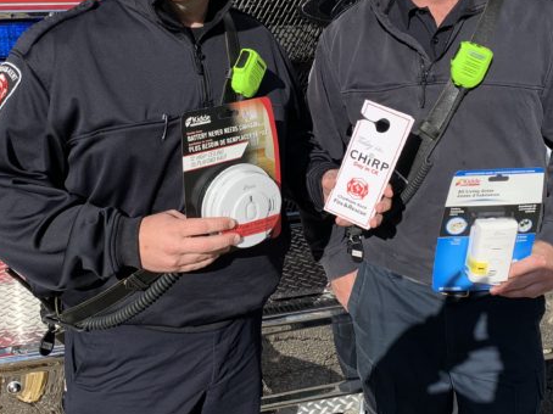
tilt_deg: -16.9
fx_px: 703
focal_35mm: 44
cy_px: 149
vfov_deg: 32.6
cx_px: 320
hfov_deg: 42.8
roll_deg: -0.5
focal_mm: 4.25
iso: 25
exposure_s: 1/3185
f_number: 1.8
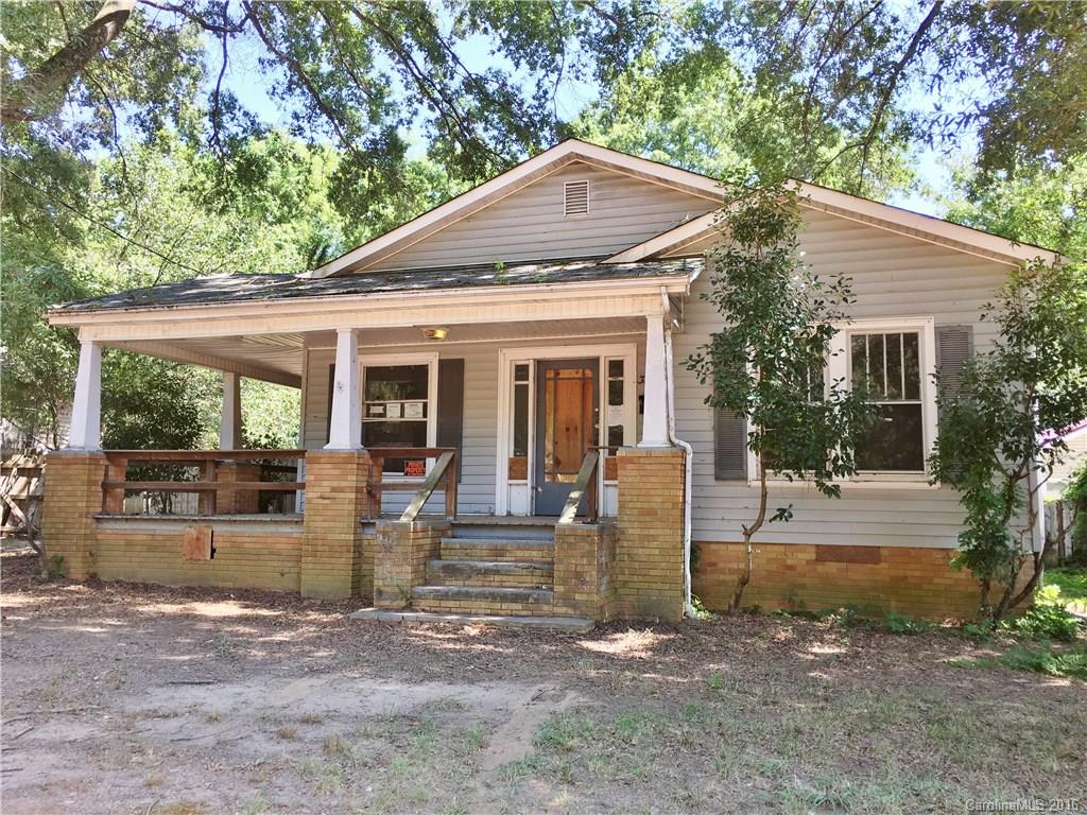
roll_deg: -0.1
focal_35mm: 29
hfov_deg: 61.7
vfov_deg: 48.2
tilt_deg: +6.2
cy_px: 408
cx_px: 544
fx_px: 911
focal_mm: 4.15
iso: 25
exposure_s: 1/124
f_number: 2.2
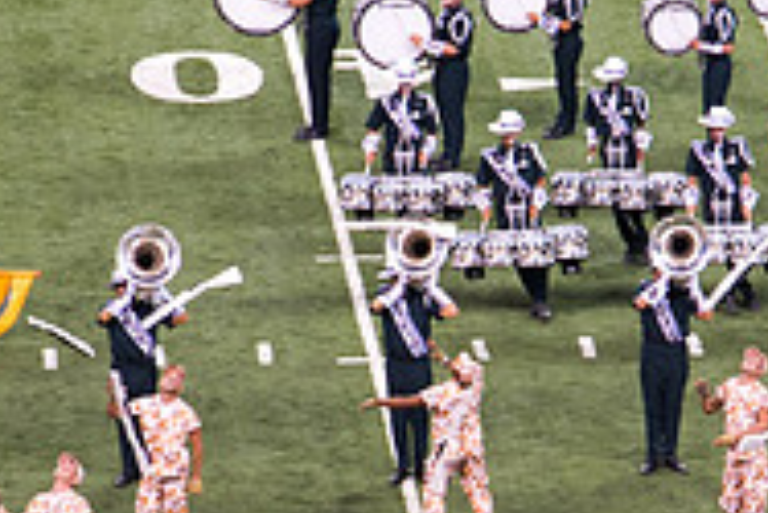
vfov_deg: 2.9
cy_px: 433
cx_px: 485
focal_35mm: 470
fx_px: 10034
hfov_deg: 4.4
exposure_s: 1/200
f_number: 5.6
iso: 1100
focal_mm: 102
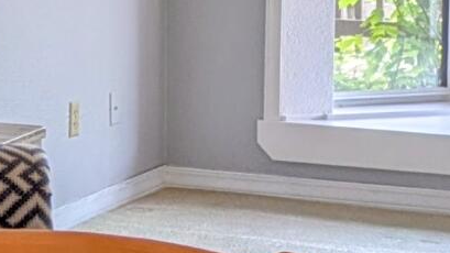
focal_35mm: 200
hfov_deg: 10.7
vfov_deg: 6.0
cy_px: -101
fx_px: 2386
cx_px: 87
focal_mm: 5.43
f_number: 1.89
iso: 43
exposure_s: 1/267
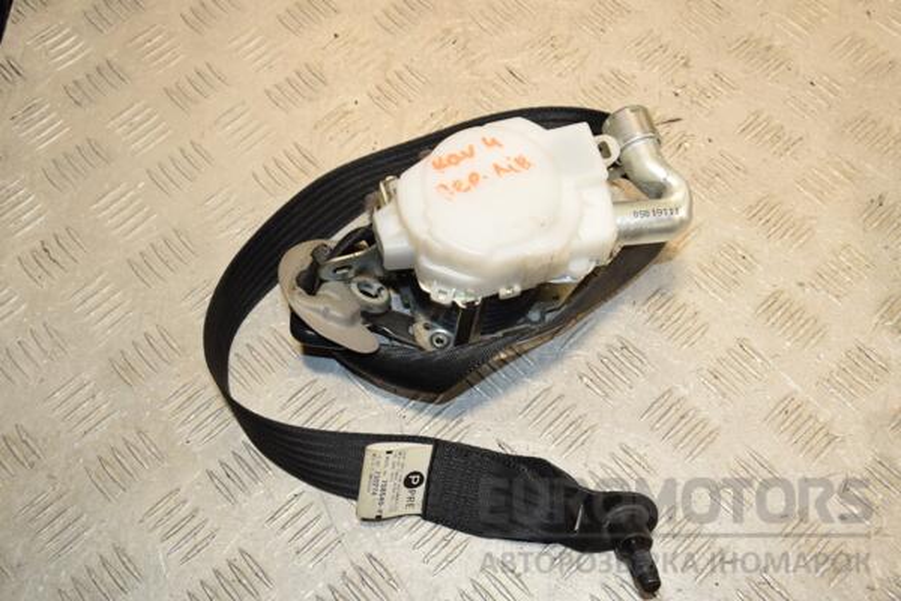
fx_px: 1051
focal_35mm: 42
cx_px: 450
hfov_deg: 46.4
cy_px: 300
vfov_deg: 31.9
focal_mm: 28
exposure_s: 1/200
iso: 800
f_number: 9
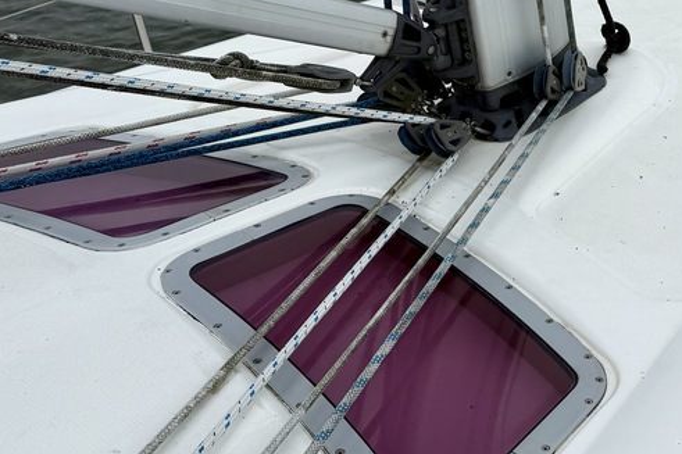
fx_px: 1155
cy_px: 36
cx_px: 733
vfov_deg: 21.7
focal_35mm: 61
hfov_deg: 29.9
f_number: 1.78
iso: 80
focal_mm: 6.76
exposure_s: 1/3021
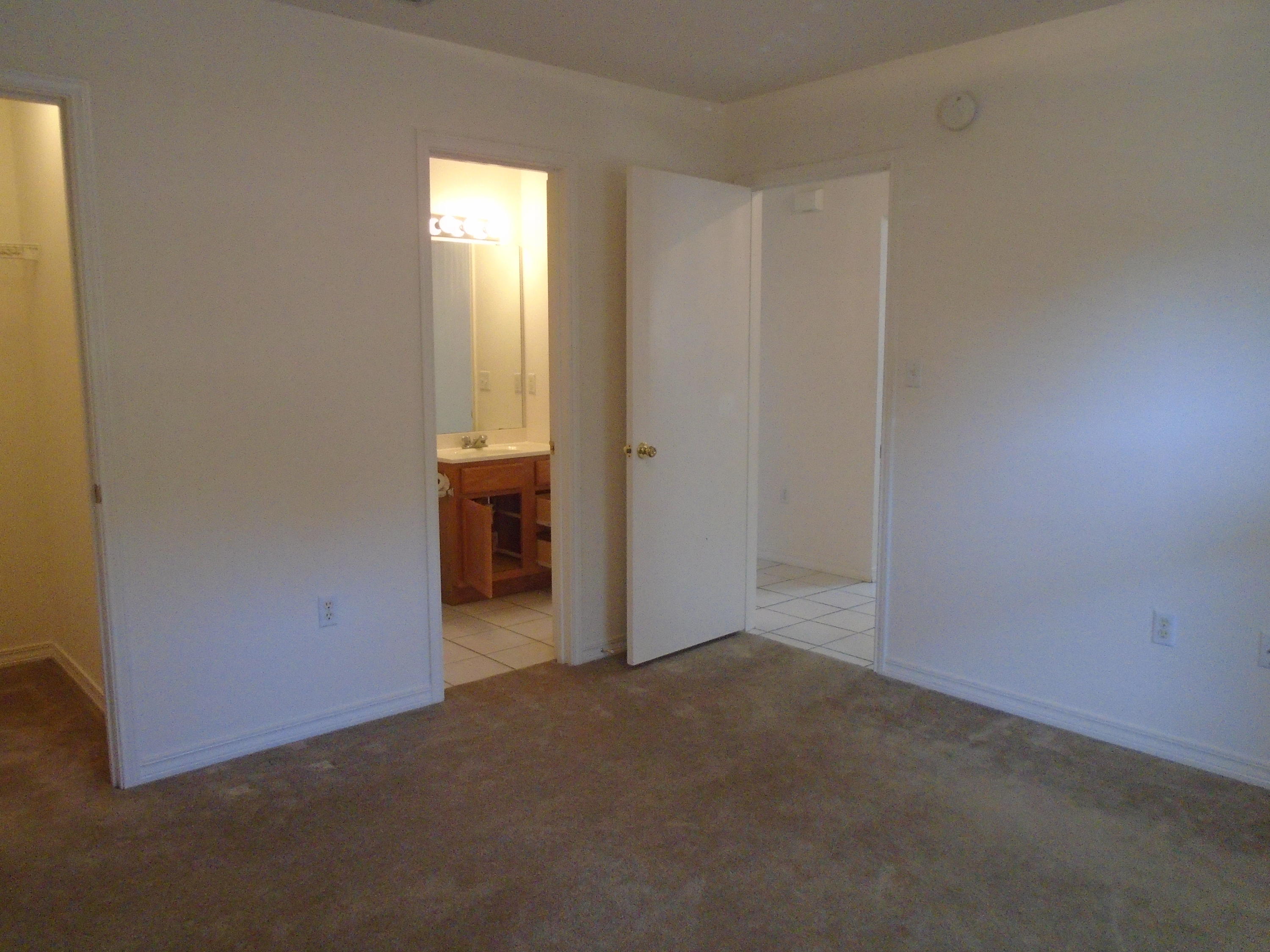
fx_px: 954
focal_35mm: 26
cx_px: 635
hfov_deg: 67.3
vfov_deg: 53.1
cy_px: 476
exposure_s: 1/80
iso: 500
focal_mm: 4.6
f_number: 3.2
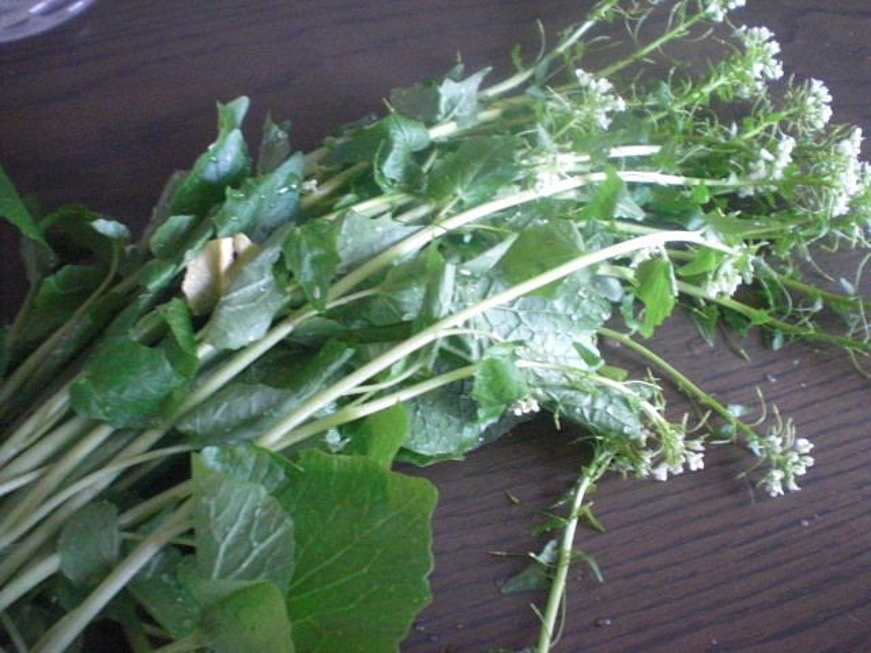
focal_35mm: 38
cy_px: 326
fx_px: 956
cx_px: 436
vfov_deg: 37.7
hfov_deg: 49.0
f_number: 3.1
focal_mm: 6.3
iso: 800
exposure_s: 1/20
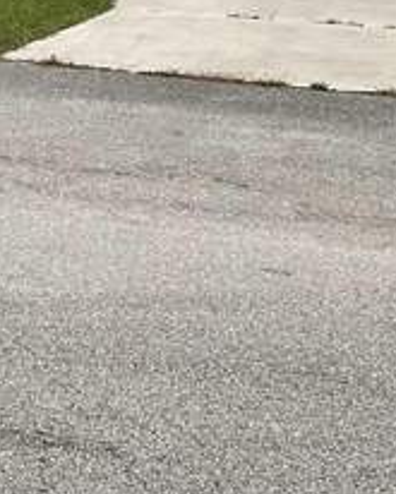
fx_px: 1610
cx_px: -46
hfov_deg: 13.7
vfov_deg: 17.1
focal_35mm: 110
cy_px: 14
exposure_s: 1/3534
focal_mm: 3
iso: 16
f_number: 1.8
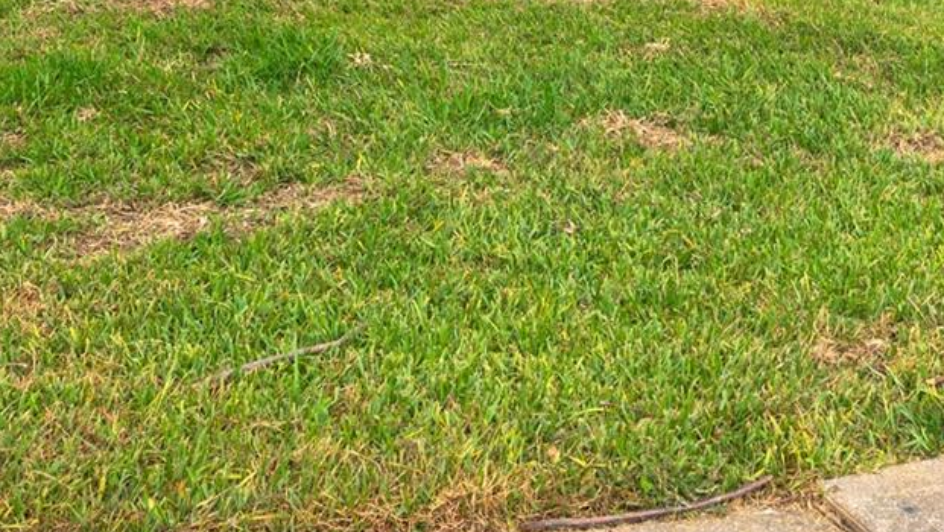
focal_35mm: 69
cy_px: -339
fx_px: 1728
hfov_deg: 30.6
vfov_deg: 15.7
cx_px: 459
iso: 125
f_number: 11
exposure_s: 1/125
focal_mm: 20
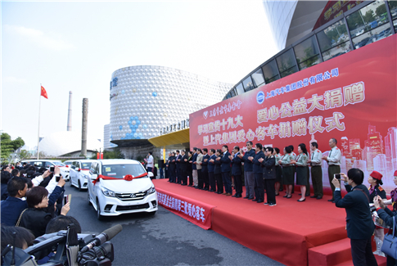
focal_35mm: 24
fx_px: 265
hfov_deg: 73.7
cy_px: 133
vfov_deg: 53.3
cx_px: 198
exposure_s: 1/500
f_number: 5.6
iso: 450
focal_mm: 24
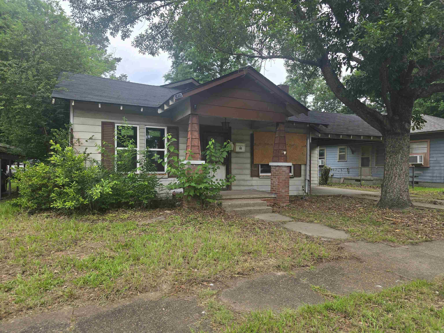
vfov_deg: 58.9
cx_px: 222
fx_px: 295
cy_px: 166
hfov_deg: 73.9
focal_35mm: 23
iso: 50
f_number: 1.7
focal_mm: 6.3
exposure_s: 1/180
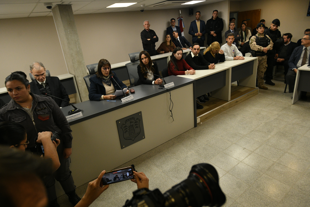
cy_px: 104
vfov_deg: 57.2
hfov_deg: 78.6
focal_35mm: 22
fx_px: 189
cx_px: 155
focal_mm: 22
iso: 2000
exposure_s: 1/1000
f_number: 2.8
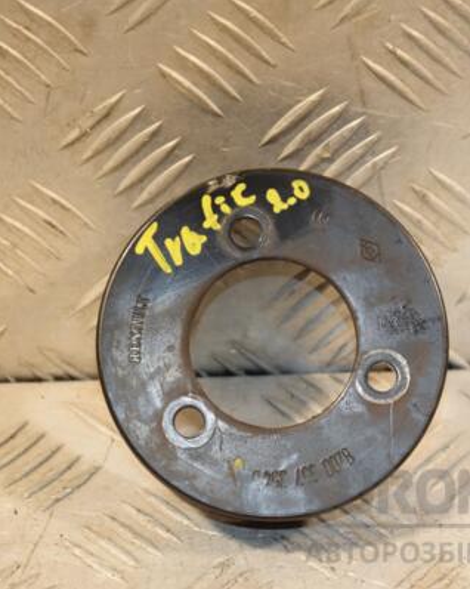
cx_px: 276
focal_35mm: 191
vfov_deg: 10.1
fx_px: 3324
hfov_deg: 8.1
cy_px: 294
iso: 800
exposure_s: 1/160
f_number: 5.6
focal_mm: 90
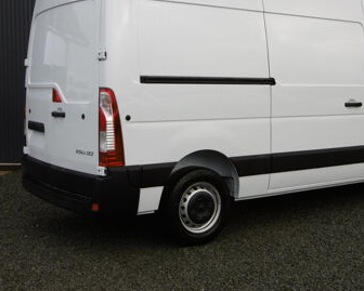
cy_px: 109
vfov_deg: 28.5
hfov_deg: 35.1
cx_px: 231
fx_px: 571
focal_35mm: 53
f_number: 3.7
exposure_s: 1/125
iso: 100
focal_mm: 6.8
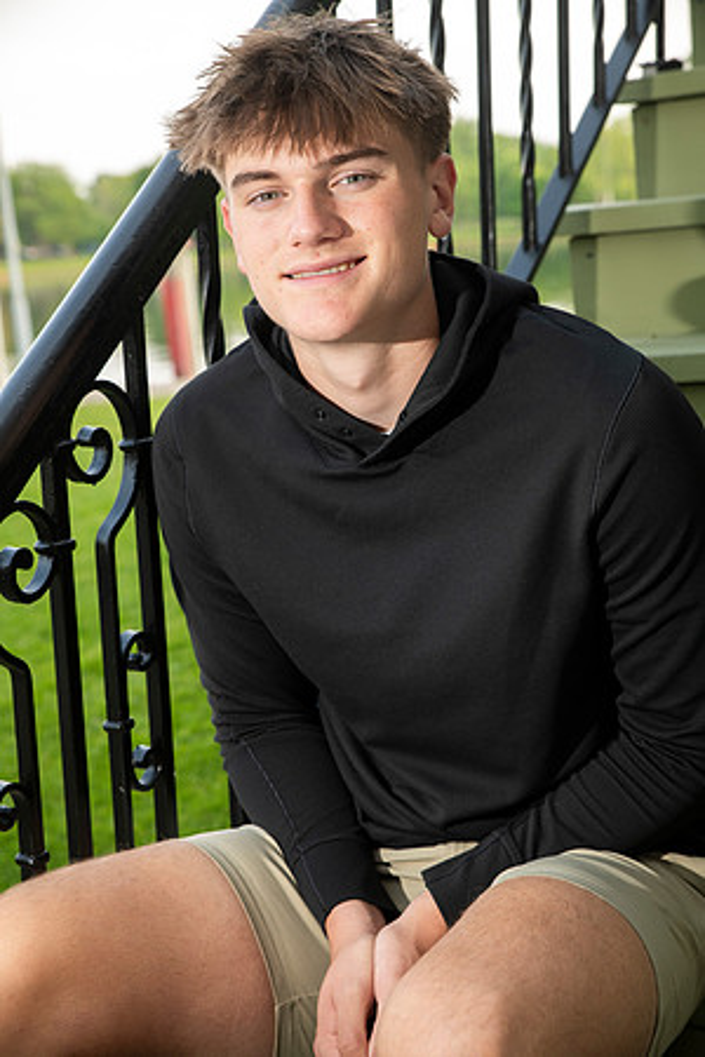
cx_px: 352
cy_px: 528
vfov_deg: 34.5
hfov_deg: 23.4
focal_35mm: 58
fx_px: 1704
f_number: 5.6
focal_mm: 58
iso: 320
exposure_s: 1/160
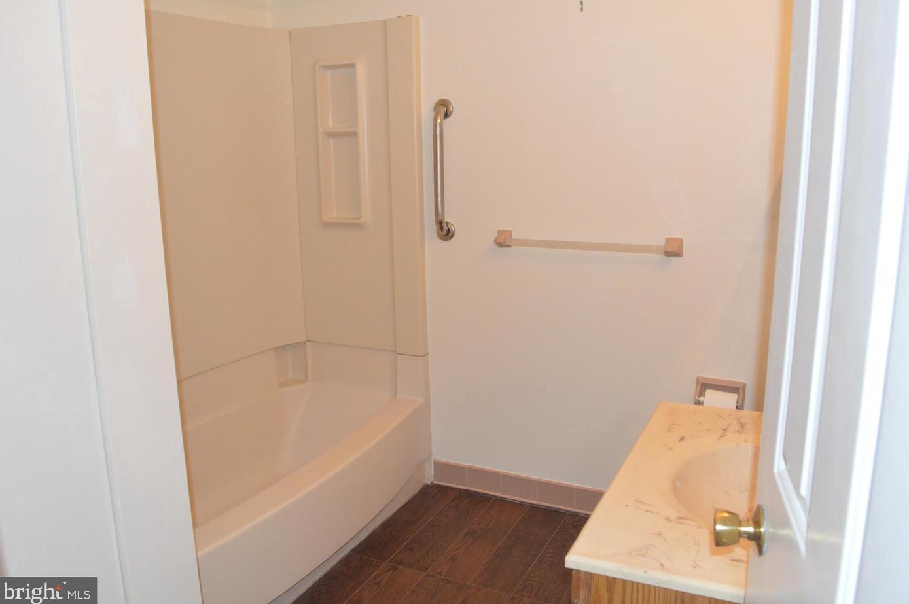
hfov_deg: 65.5
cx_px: 467
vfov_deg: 46.3
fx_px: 706
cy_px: 297
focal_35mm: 28
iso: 1800
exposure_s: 1/60
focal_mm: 18
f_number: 5
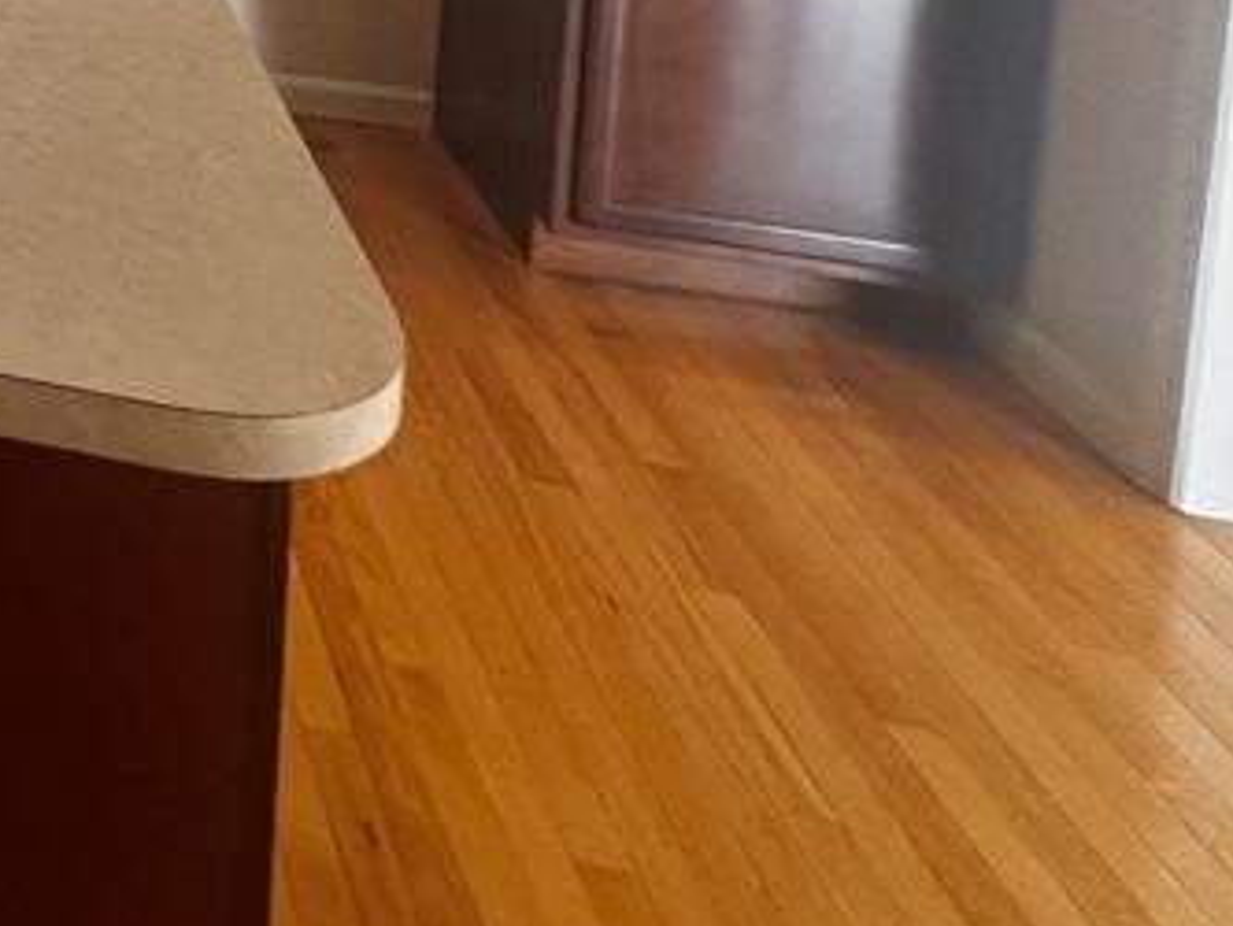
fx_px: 1532
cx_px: -622
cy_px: -452
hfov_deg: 28.3
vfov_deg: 25.5
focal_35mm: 43
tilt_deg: -7.7
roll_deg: +0.2
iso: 200
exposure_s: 1/120
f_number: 2.2
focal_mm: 2.22
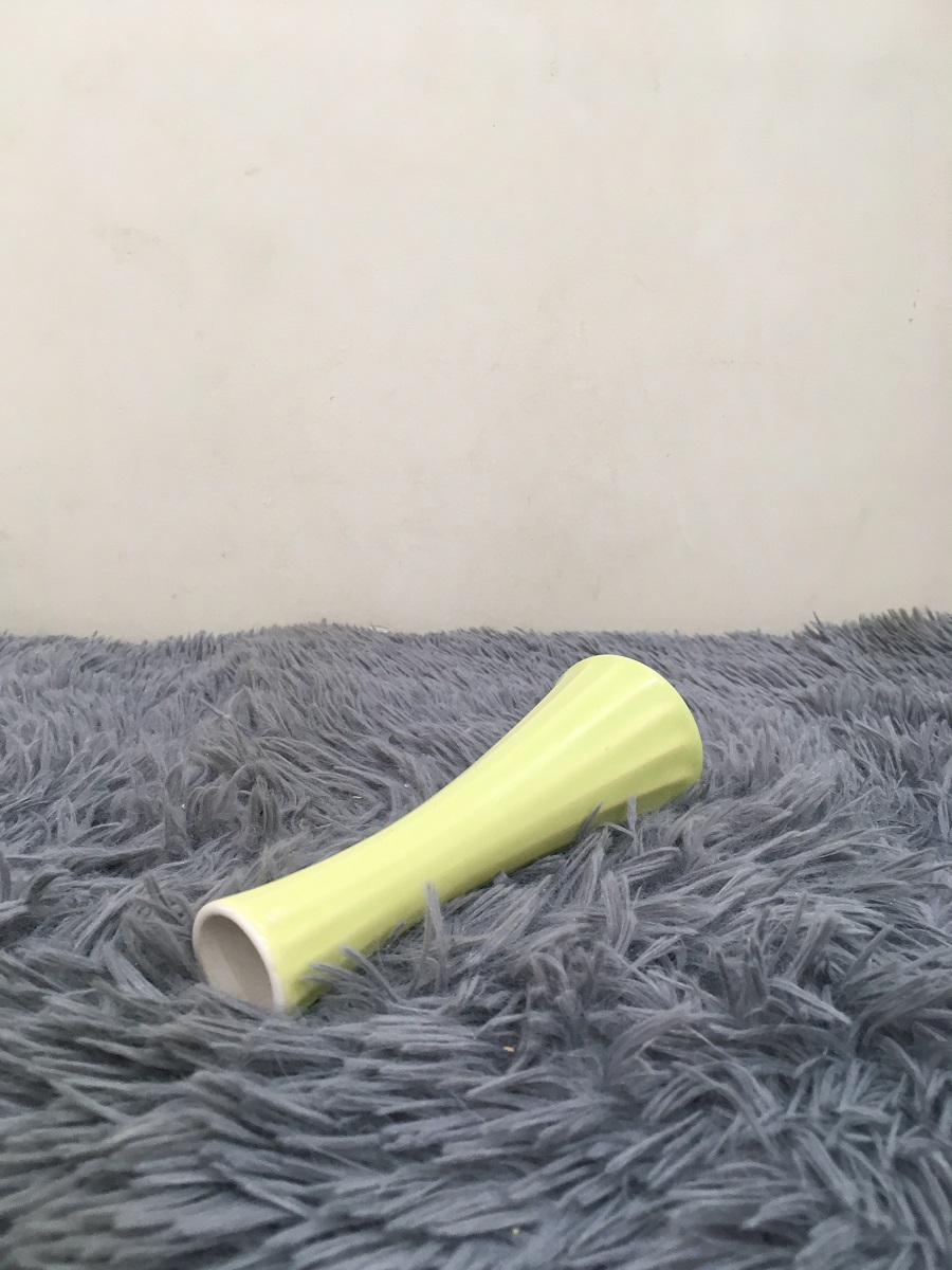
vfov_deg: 61.7
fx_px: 1063
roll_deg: -0.7
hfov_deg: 48.2
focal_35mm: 29
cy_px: 635
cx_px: 476
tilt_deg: -14.0
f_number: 2.2
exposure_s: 1/33
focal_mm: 4.15
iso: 64
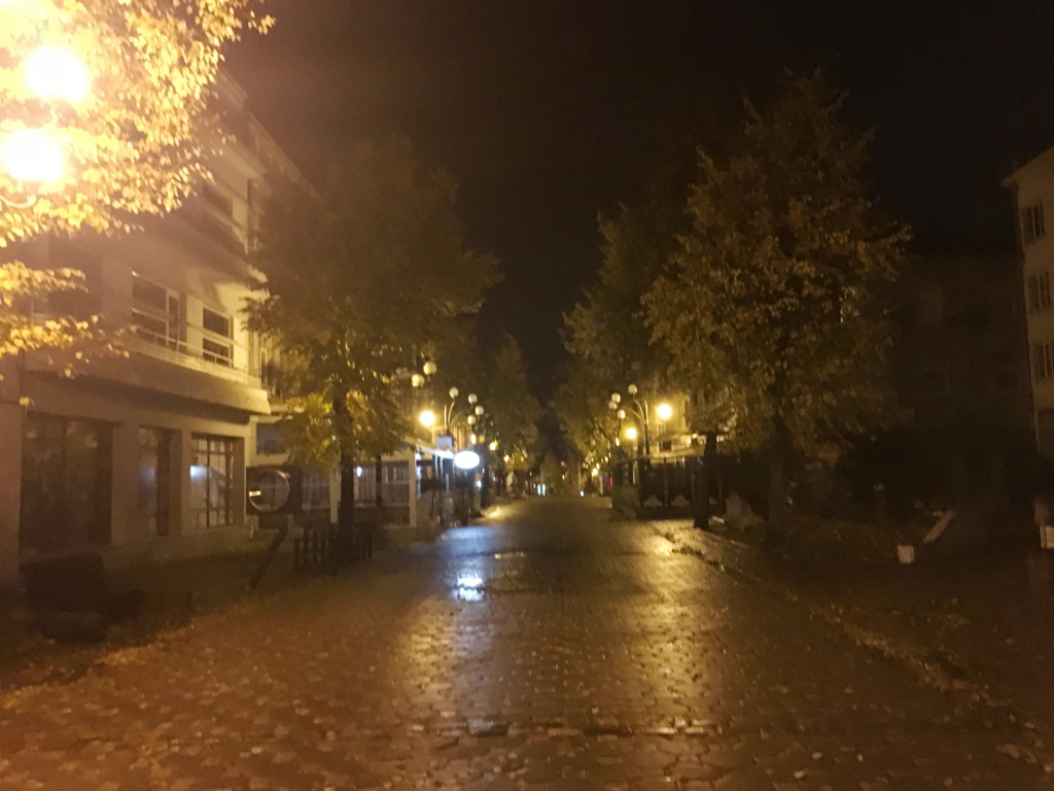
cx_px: 527
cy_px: 396
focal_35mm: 29
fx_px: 883
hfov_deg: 61.7
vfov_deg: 48.2
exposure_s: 1/17
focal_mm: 4.15
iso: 800
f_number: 2.2
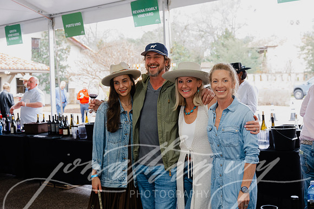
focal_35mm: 51
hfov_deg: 38.9
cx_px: 157
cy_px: 104
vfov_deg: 26.5
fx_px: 445
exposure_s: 1/160
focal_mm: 51
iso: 2200
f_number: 5
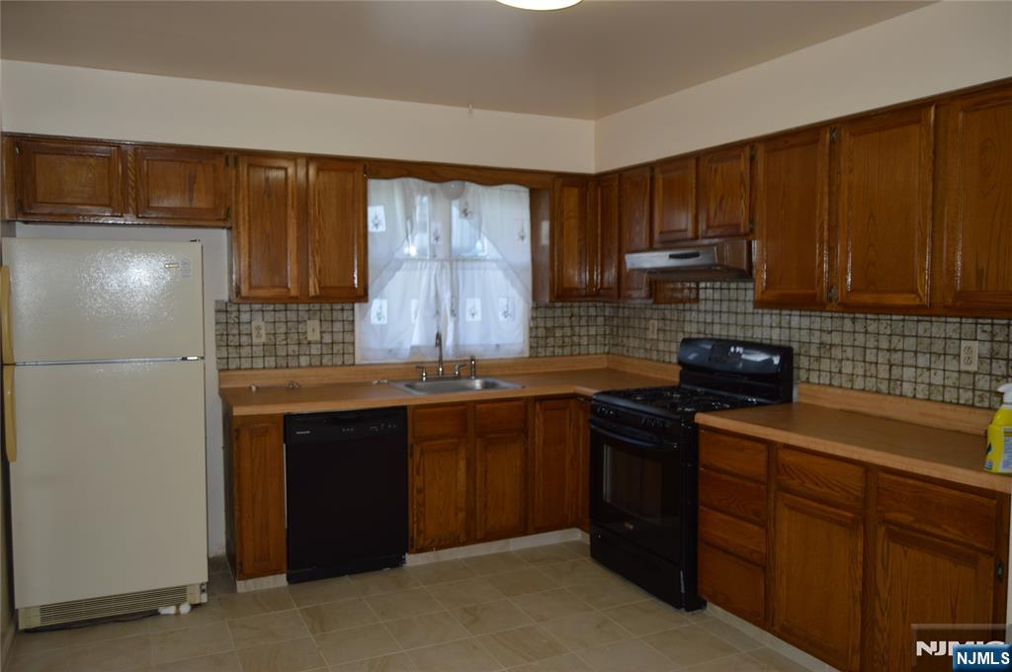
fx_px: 758
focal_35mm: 27
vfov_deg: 47.8
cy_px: 336
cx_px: 506
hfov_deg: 67.4
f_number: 3.5
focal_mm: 18
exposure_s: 1/50
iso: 100
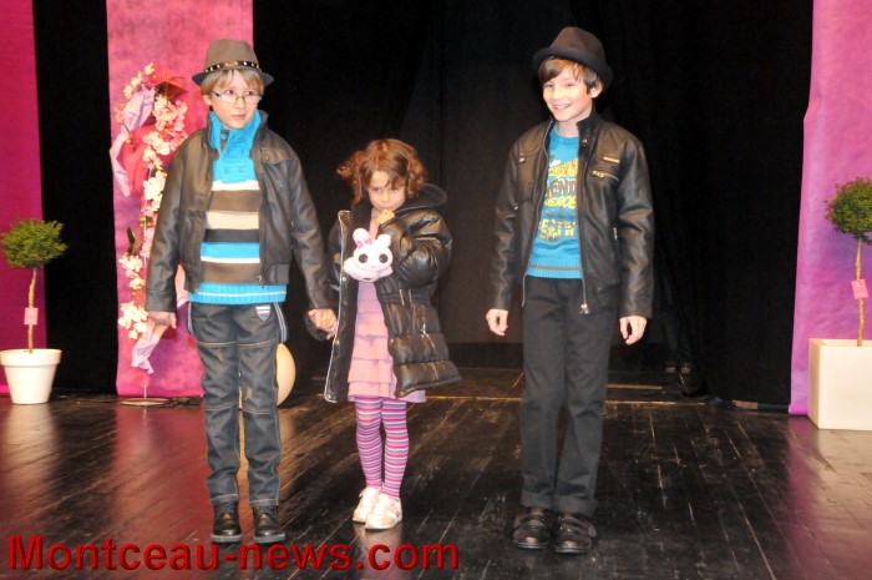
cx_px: 436
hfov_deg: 36.9
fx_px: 1306
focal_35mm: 54
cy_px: 290
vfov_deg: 25.0
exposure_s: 1/60
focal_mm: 36
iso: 3200
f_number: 7.1
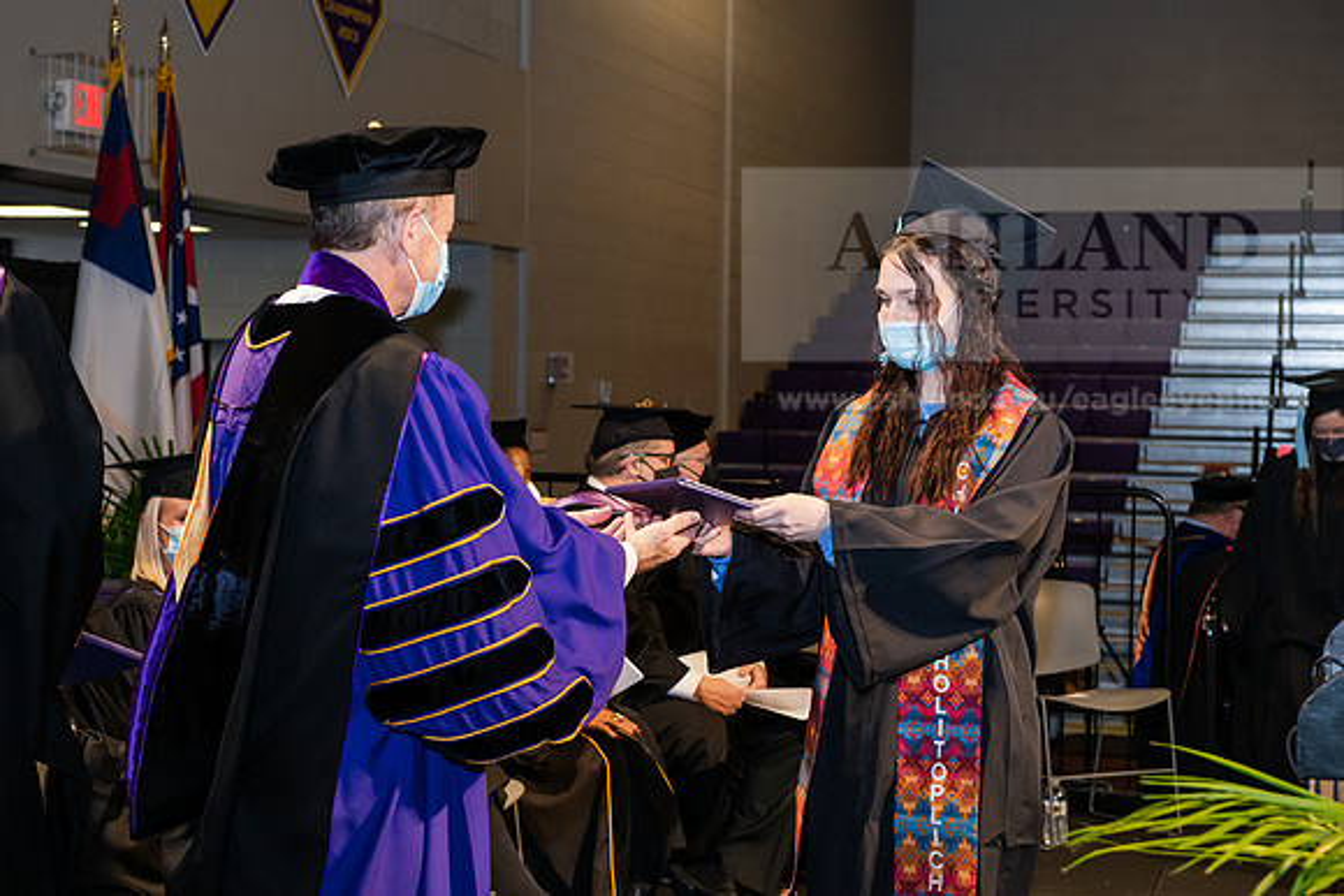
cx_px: 672
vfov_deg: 20.6
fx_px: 2464
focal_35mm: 66
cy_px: 448
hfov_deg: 30.5
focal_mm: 66
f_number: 6.3
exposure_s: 1/200
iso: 1600
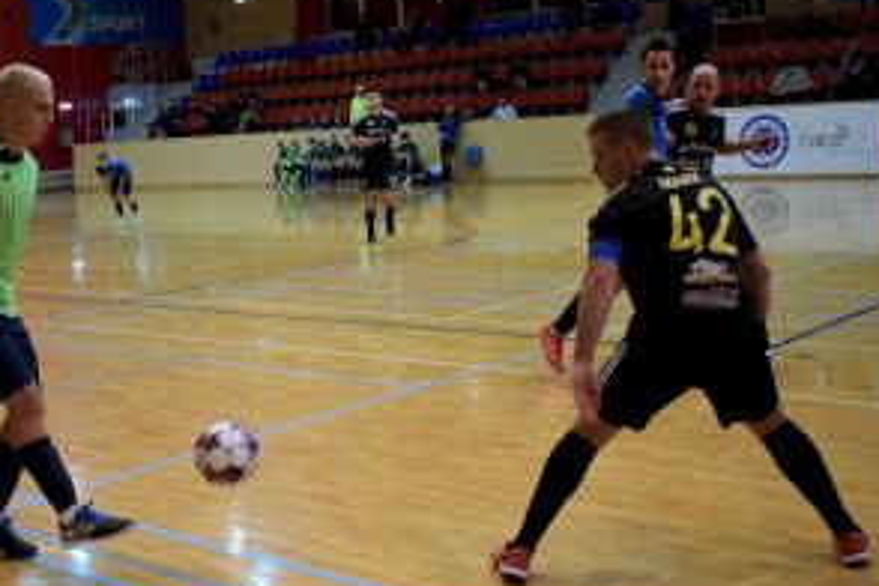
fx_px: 1288
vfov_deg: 25.6
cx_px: 290
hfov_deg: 37.3
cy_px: 356
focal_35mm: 53
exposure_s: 1/500
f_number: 3.8
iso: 6400
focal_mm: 23
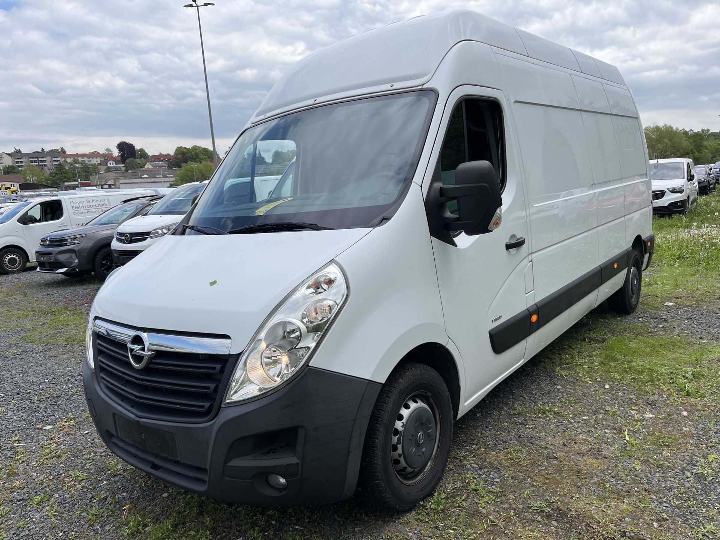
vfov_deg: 53.1
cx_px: 360
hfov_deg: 67.3
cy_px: 270
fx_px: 541
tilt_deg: -10.5
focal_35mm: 26
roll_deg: +2.9
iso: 50
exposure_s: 1/2755
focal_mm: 5.1
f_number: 1.6
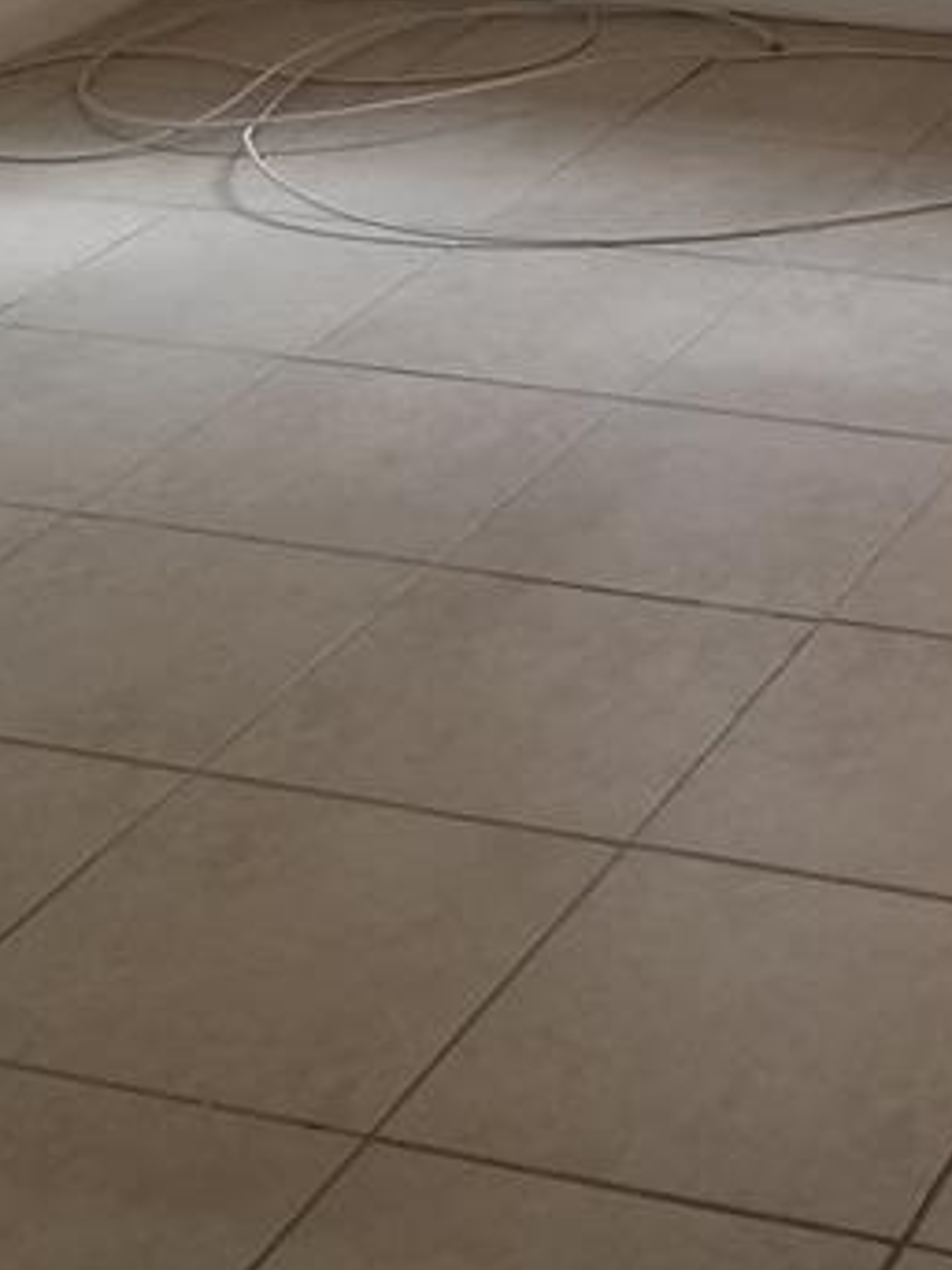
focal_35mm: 91
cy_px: -648
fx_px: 3339
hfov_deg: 15.6
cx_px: 1182
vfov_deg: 18.9
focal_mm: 4.25
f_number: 1.7
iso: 80
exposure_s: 1/60
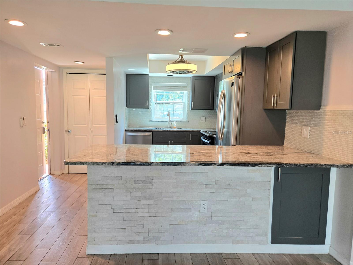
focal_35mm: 23
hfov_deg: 73.9
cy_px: 132
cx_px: 176
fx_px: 234
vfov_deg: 58.9
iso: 125
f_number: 1.8
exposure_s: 1/120
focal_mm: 5.4
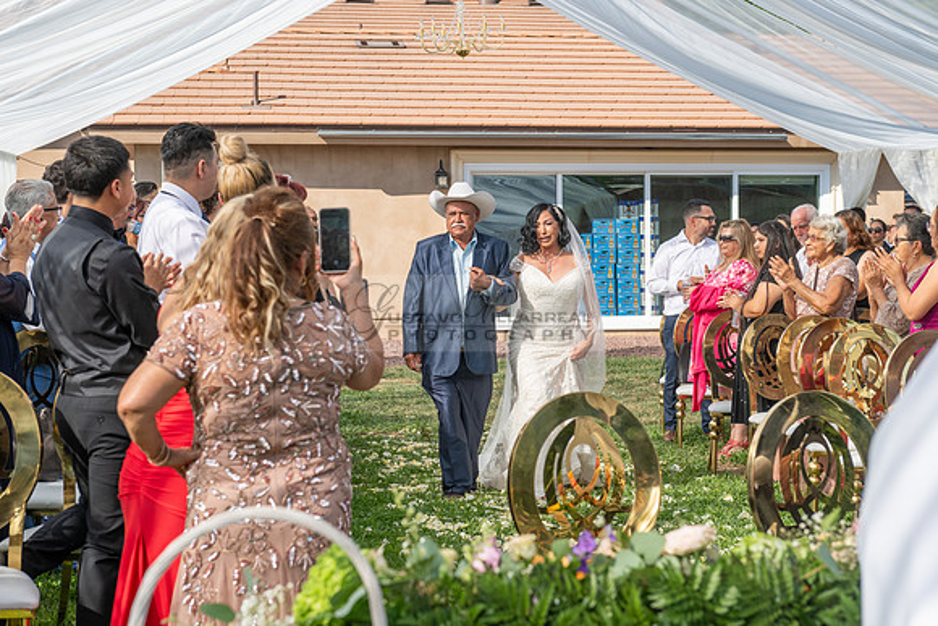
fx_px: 1824
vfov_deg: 19.5
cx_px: 469
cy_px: 313
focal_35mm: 70
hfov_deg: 28.8
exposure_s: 1/640
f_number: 6.3
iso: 200
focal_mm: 70
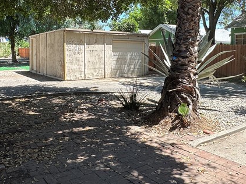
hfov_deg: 54.0
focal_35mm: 34
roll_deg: -0.4
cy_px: 61
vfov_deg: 41.2
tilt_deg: -2.3
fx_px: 241
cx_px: 118
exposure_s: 1/452
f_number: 2.2
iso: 40
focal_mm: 2.22
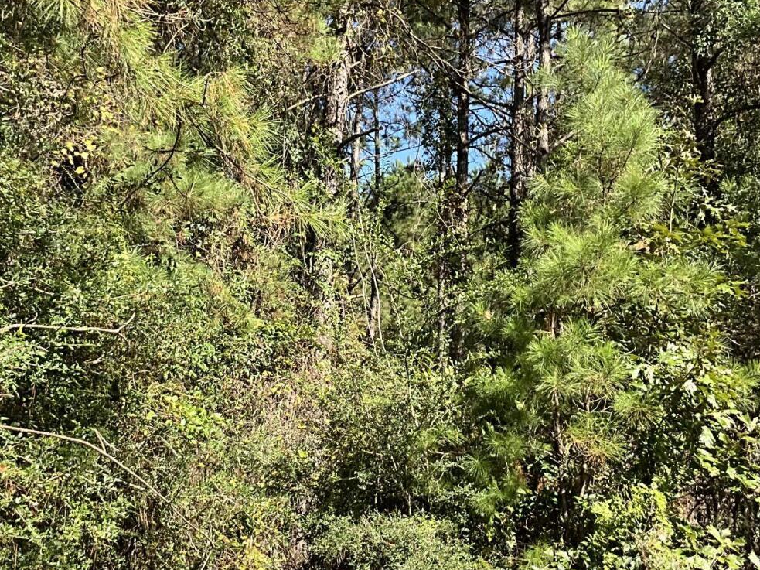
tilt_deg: +14.0
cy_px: 276
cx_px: 320
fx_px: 1295
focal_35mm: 59
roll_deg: -2.7
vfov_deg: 24.8
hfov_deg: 32.6
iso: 25
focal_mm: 3
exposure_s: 1/568
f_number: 1.8
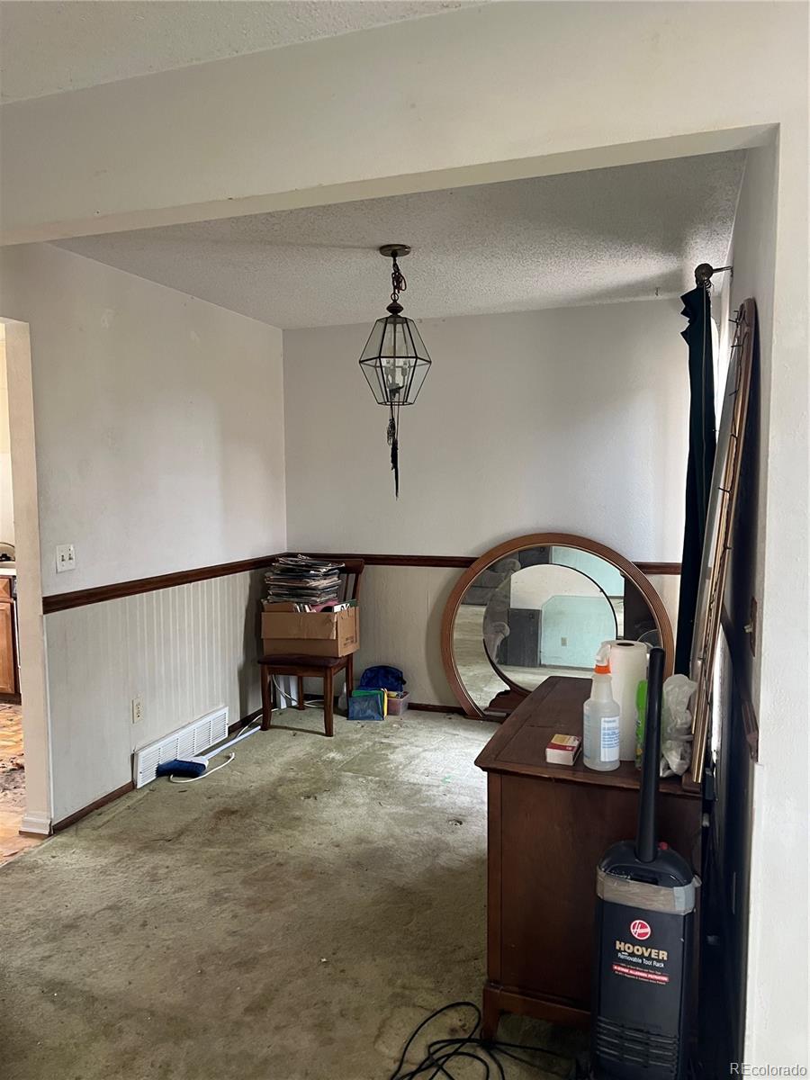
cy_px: 540
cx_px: 405
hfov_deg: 53.1
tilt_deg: -5.8
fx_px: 811
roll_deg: +1.1
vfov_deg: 67.3
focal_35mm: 26
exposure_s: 1/60
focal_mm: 5.7
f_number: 1.5
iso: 200
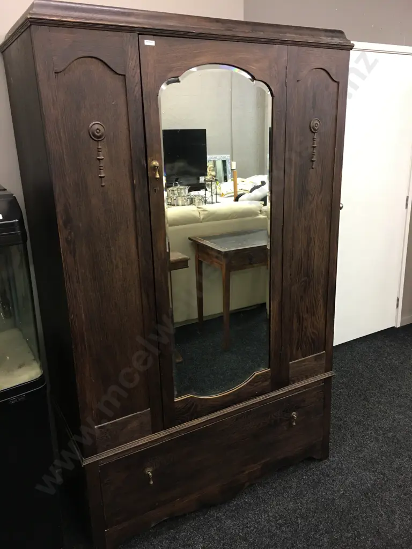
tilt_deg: -14.5
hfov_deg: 48.2
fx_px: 460
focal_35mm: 29
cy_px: 274
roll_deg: +1.4
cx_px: 206
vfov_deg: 61.7
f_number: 2.2
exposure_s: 1/17
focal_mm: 4.15
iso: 80
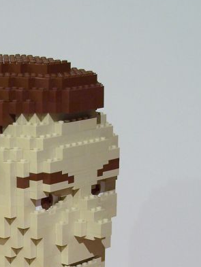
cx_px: -30
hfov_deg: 11.7
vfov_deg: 15.2
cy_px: 327
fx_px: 967
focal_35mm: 125
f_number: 3
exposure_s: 1/2
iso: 80
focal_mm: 8
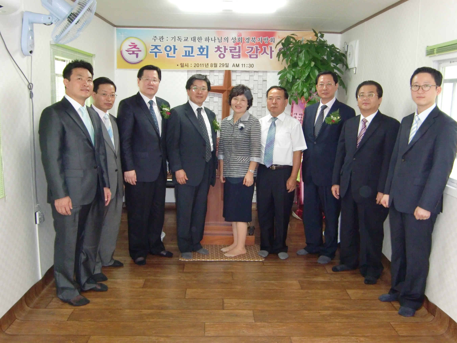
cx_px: 228
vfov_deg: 42.9
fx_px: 436
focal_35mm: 33
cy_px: 172
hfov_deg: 55.4
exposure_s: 1/60
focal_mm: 5.8
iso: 400
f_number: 2.7
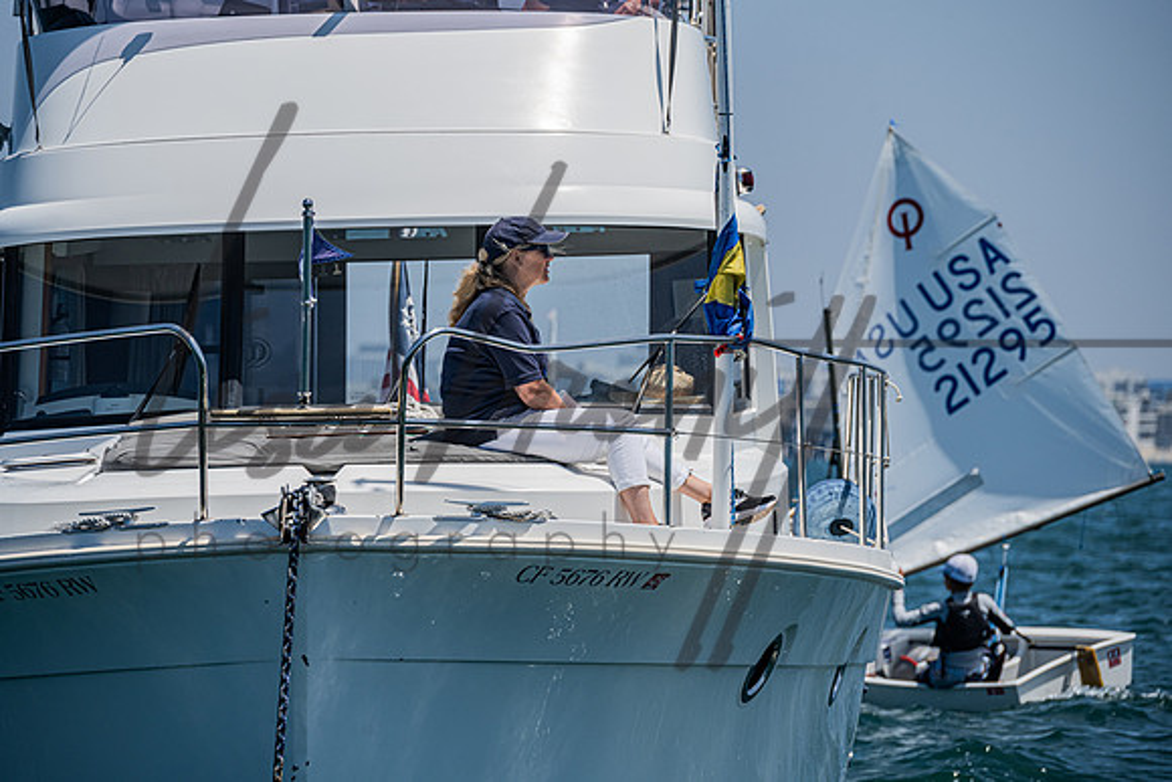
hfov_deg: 7.9
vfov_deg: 5.2
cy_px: 355
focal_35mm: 262
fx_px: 8536
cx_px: 578
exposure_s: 1/1600
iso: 250
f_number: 8
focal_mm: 240
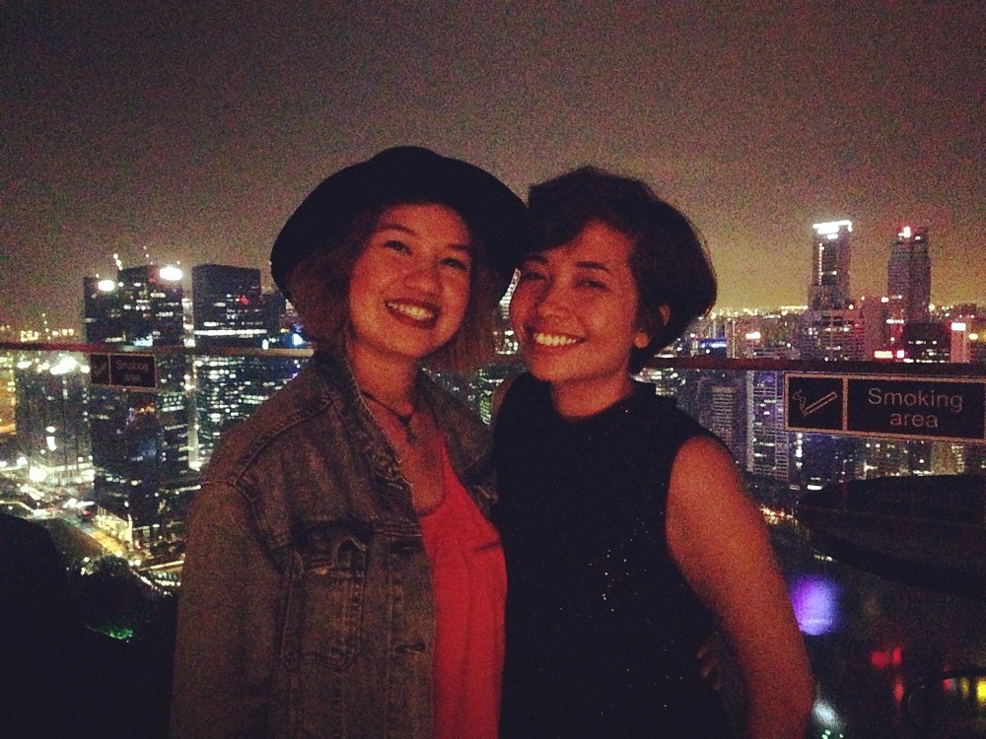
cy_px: 370
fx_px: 940
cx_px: 493
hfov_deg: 55.4
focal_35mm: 33
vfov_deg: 42.9
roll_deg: -1.8
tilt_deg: -3.8
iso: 3200
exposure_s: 1/15
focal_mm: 4.12
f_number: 2.4
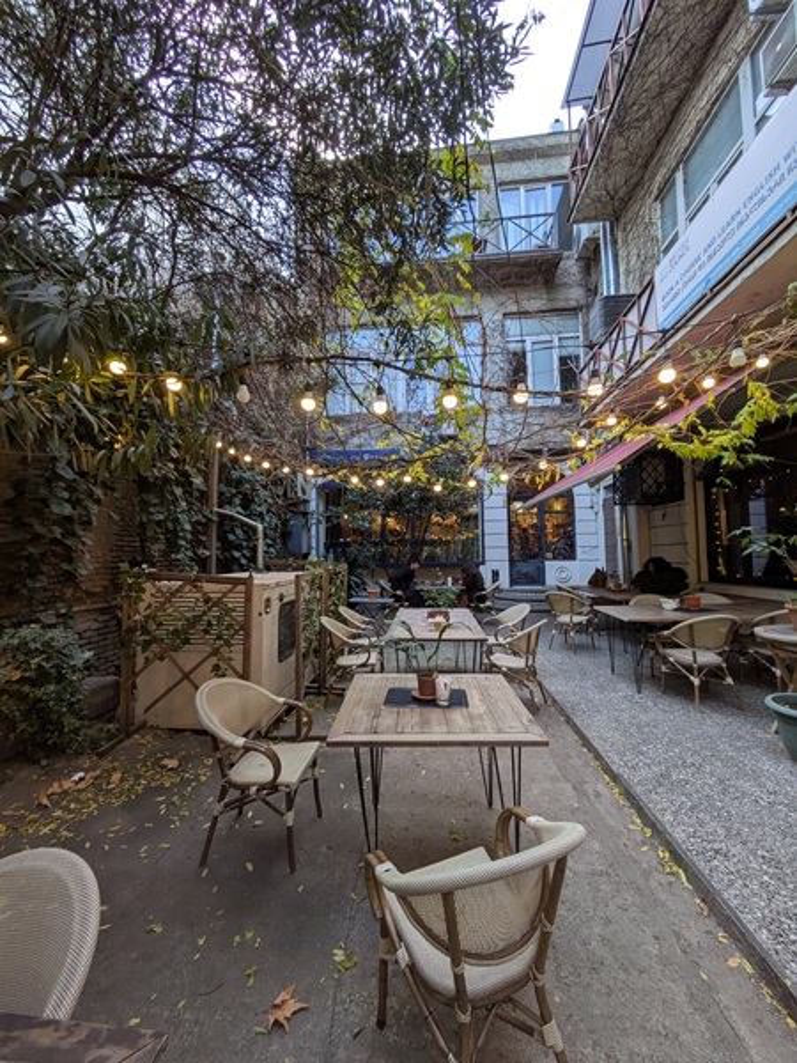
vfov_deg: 102.1
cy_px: 532
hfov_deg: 85.7
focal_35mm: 14
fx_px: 430
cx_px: 398
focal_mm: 1.83
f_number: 2.2
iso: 78
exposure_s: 1/125
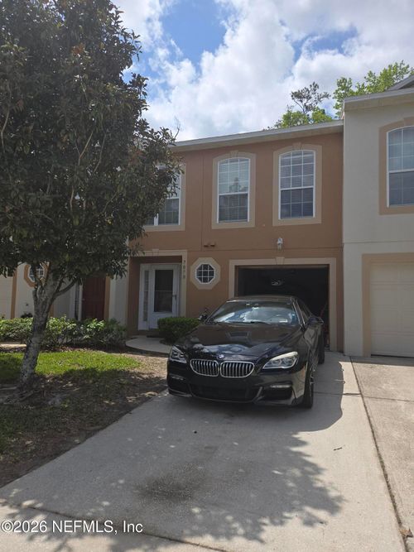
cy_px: 276
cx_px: 207
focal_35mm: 23
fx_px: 367
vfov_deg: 73.9
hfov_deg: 58.9
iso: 25
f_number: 1.8
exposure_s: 1/2551
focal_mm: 5.4
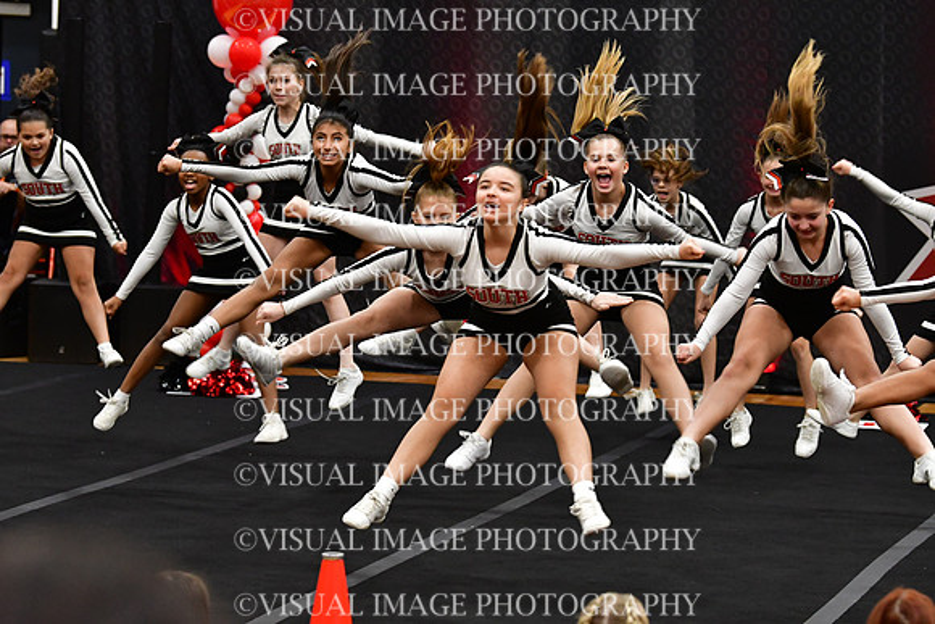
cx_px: 468
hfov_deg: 12.4
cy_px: 312
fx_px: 4286
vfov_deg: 8.3
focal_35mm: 165
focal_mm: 110
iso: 4000
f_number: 4
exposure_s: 1/400
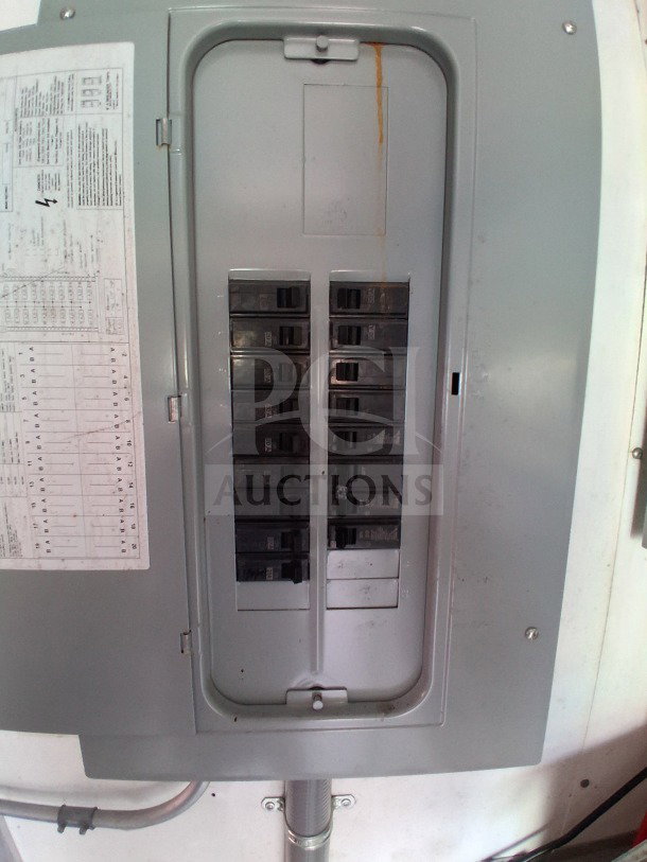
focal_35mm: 17
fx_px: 424
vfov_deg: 91.0
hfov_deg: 74.7
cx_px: 324
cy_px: 431
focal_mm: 1.4
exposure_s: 1/40
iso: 250
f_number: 2.2
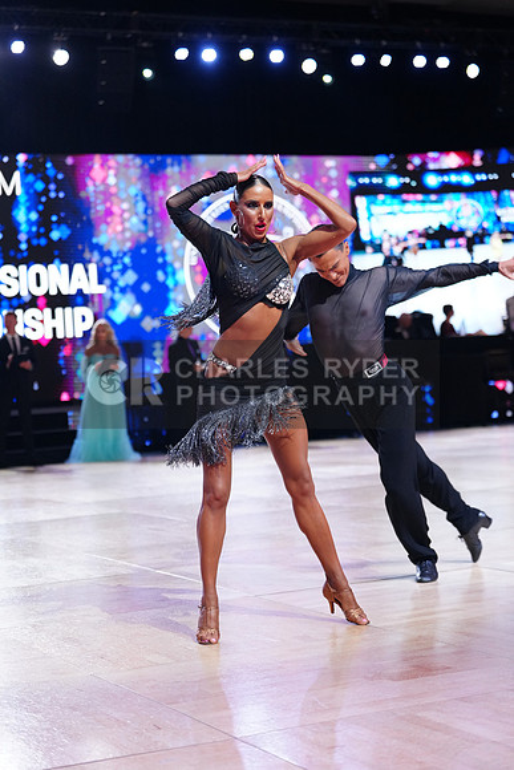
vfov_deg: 28.8
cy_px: 385
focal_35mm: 70
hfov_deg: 19.5
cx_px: 257
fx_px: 1498
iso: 2000
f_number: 2.8
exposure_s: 1/500
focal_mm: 70
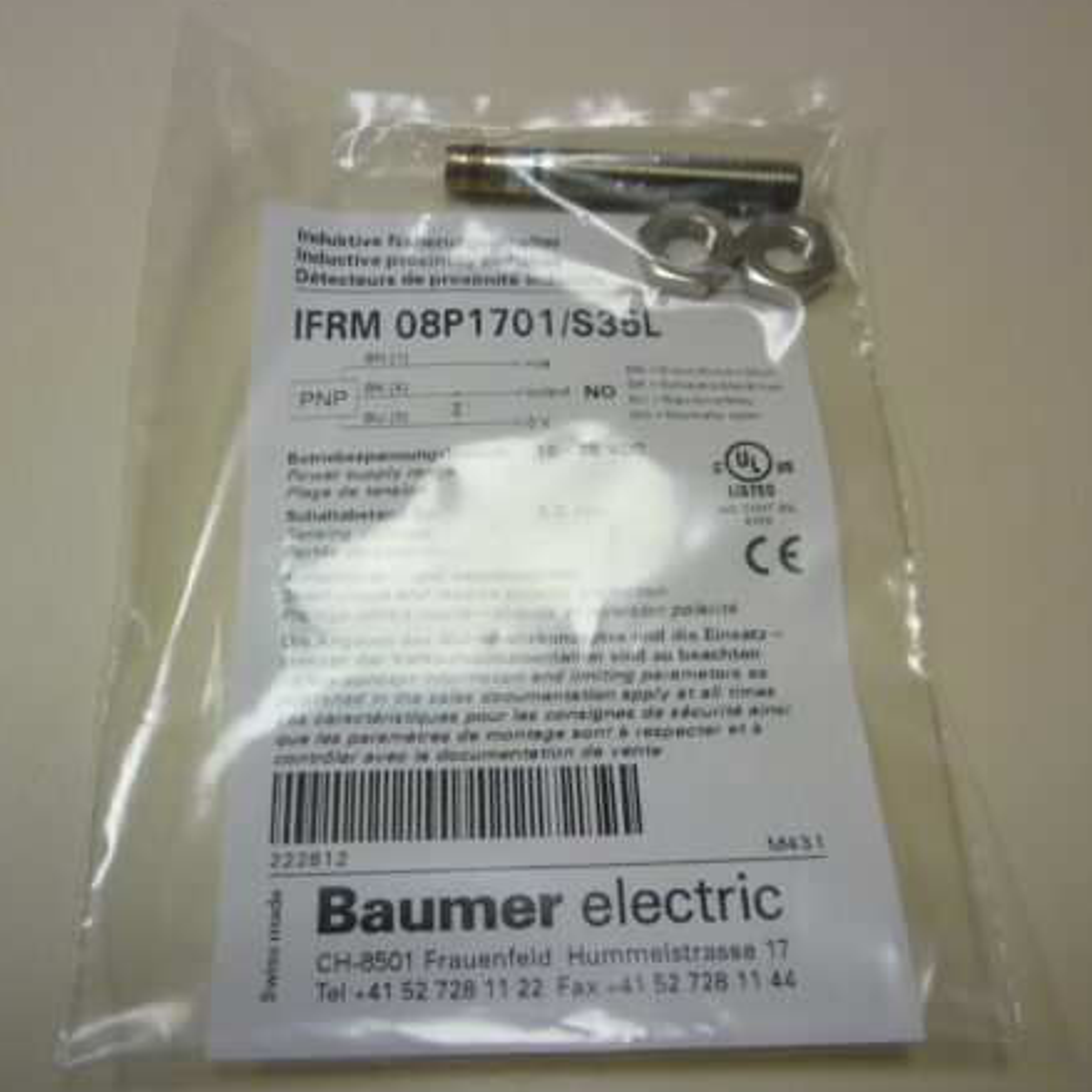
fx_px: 1249
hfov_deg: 47.1
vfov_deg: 47.2
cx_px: 480
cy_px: 547
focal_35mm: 35
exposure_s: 1/30
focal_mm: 5.2
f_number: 3.3
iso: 200
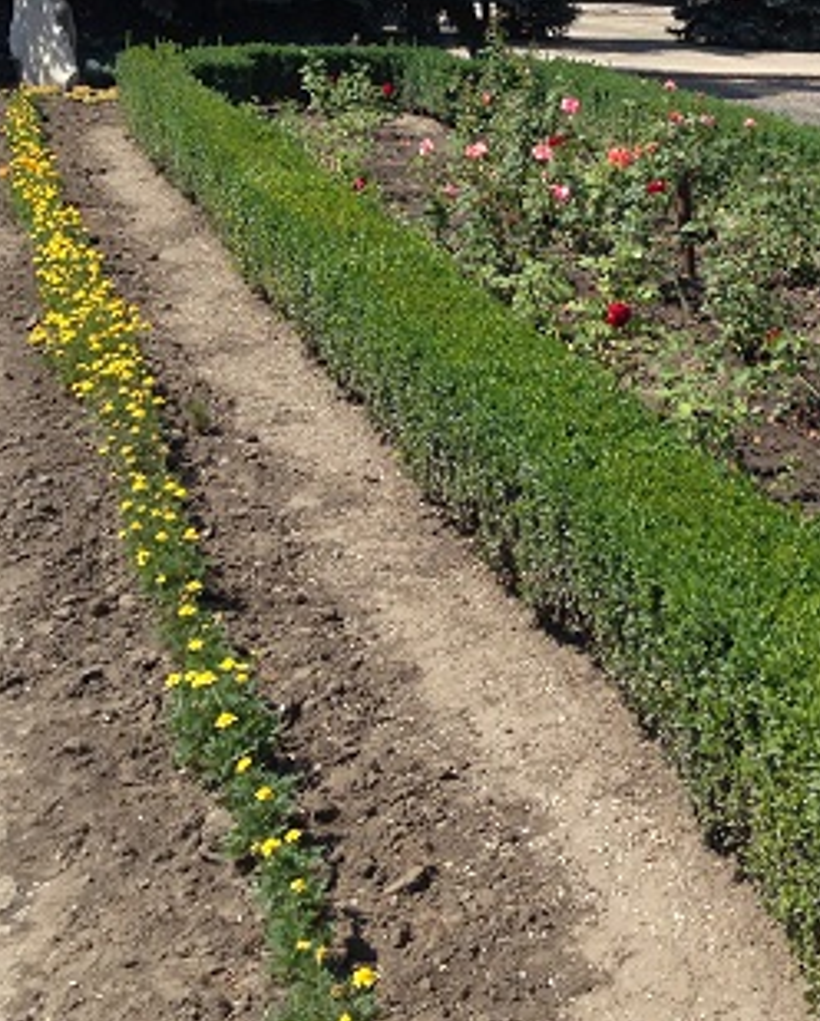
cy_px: 248
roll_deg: -2.9
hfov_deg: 21.5
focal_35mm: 68
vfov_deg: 27.5
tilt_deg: -10.4
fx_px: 2059
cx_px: 881
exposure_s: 1/985
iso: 50
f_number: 2.4
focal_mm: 4.12
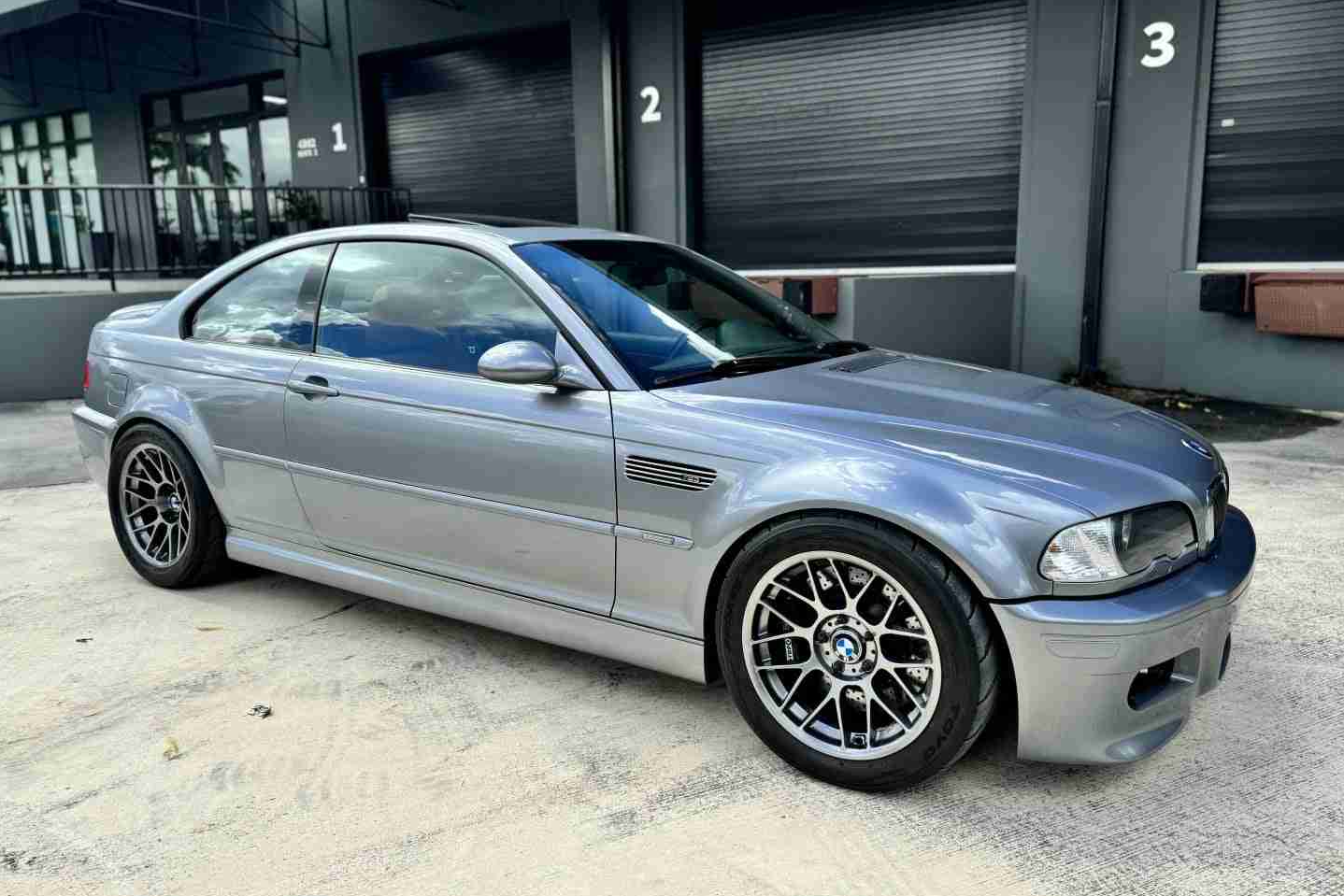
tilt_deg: -9.8
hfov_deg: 71.5
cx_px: 672
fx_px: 933
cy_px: 428
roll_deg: -0.1
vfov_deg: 51.3
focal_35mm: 25
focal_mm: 6.76
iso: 80
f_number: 1.78
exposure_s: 1/1721
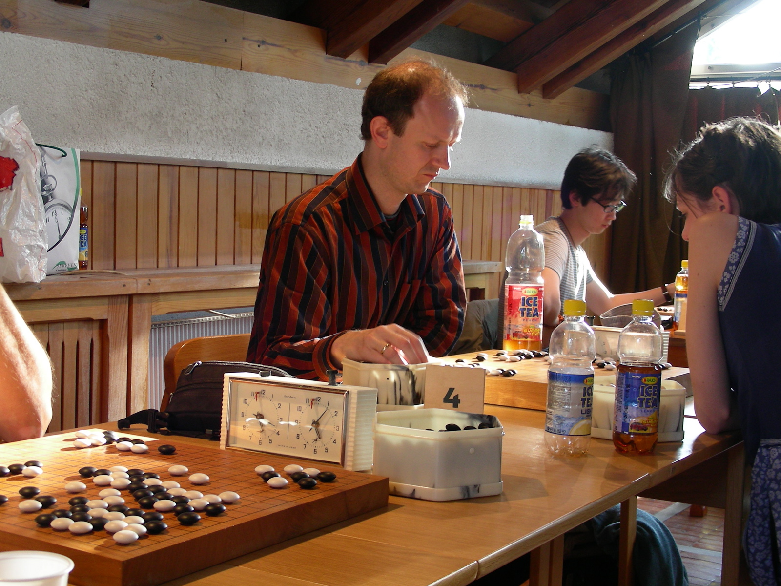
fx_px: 1196
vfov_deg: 27.5
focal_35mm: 53
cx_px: 390
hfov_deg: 36.2
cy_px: 293
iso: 50
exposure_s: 1/12.2
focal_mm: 8.8
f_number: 3.5
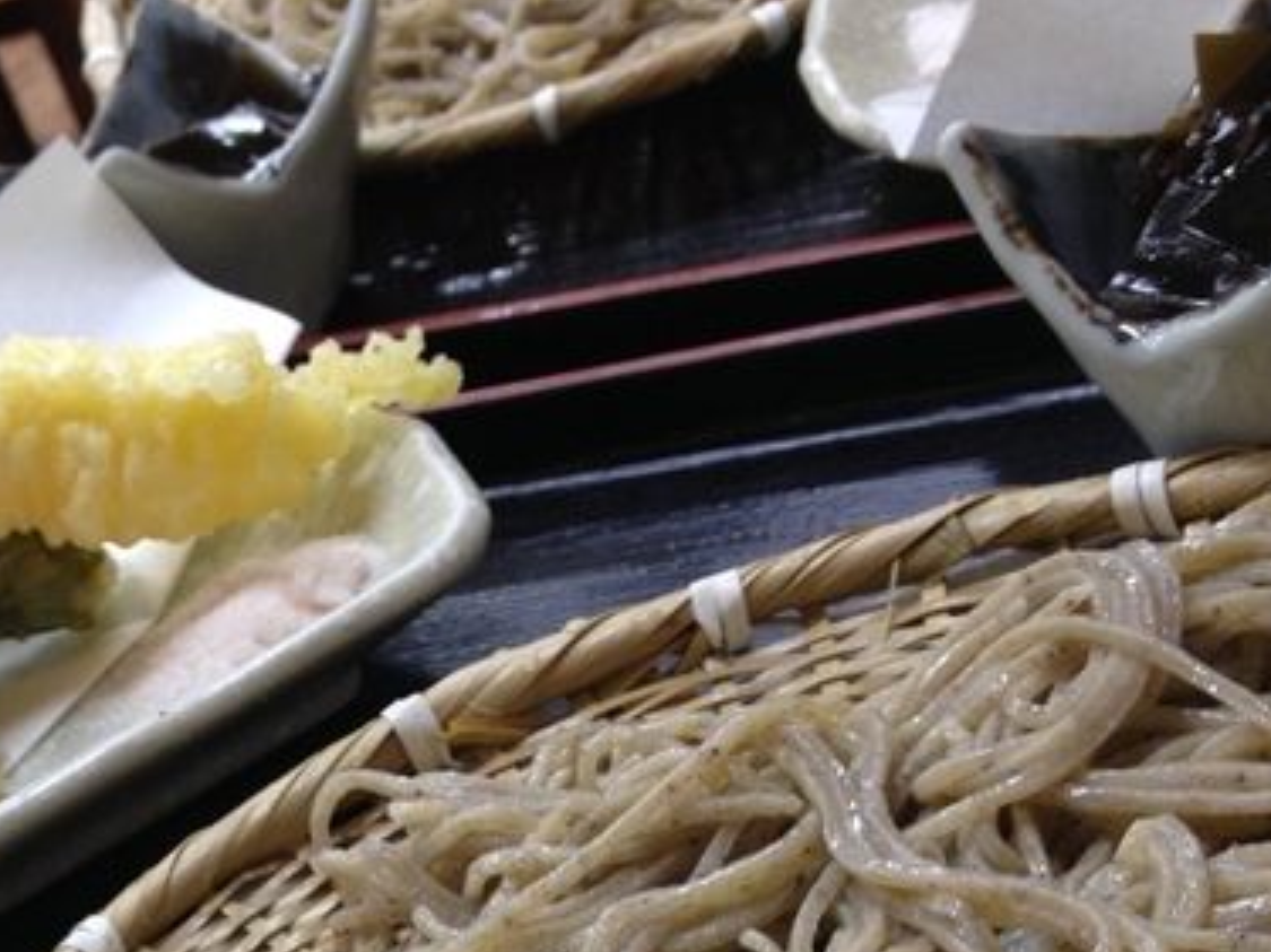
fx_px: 2790
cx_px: 212
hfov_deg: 25.1
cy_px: 1028
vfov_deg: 18.7
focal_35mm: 76
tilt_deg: -36.1
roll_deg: +27.9
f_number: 2.4
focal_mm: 4.28
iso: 80
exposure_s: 1/20
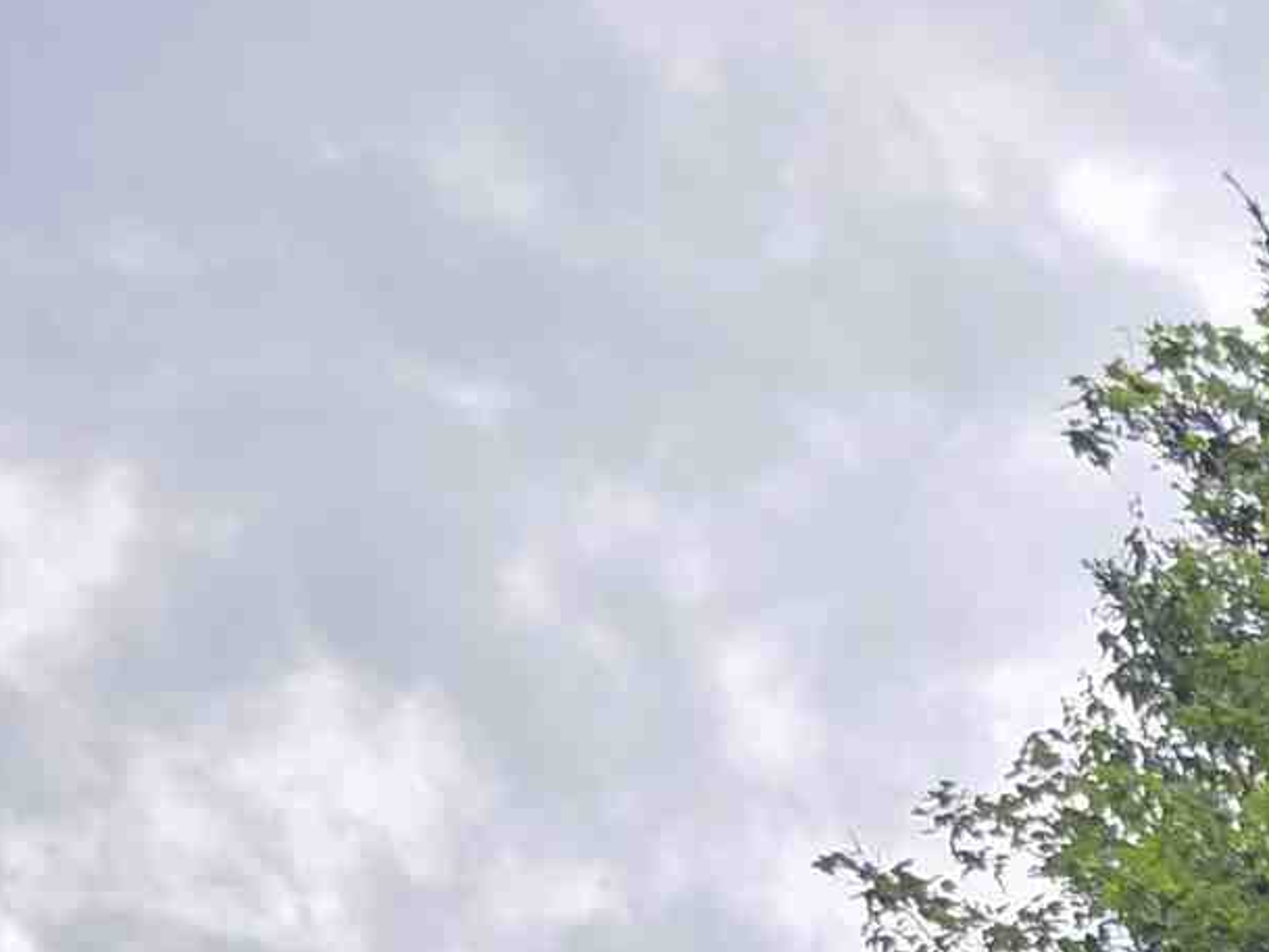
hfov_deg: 12.7
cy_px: 2358
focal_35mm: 116
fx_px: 4253
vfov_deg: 10.7
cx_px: 3128
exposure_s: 1/3026
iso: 80
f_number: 1.7
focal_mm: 6.3
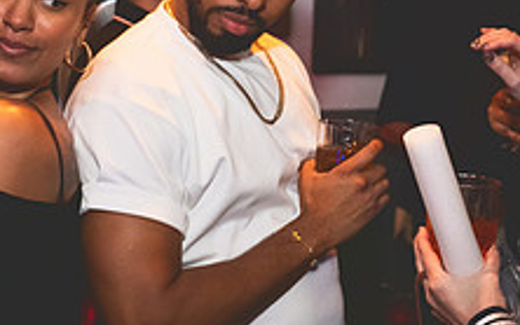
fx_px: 993
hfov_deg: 29.2
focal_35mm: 70
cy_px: 106
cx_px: 173
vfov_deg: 18.6
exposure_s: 1/100
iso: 3200
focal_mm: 26
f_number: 2.8
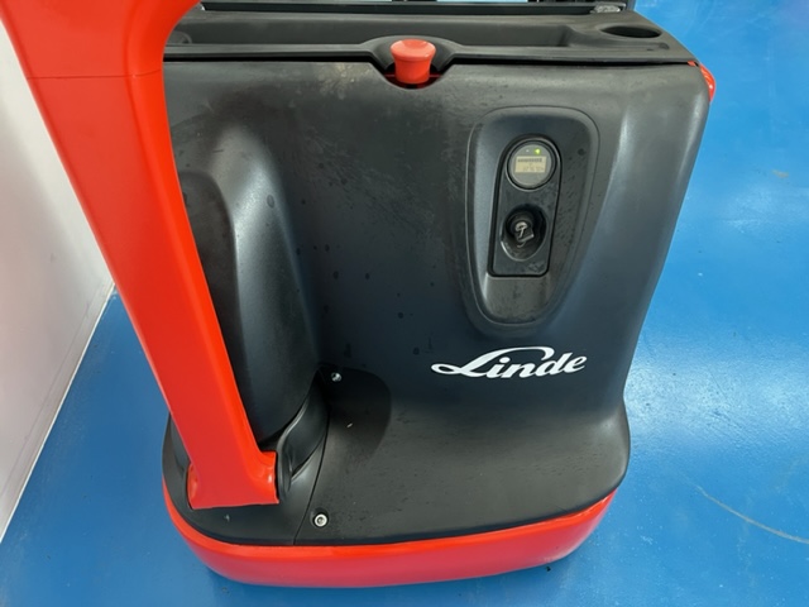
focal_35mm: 26
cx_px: 404
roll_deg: +0.0
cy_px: 304
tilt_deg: -44.2
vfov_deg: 53.1
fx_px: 608
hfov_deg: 67.3
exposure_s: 1/60
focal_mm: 5.7
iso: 320
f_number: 1.5
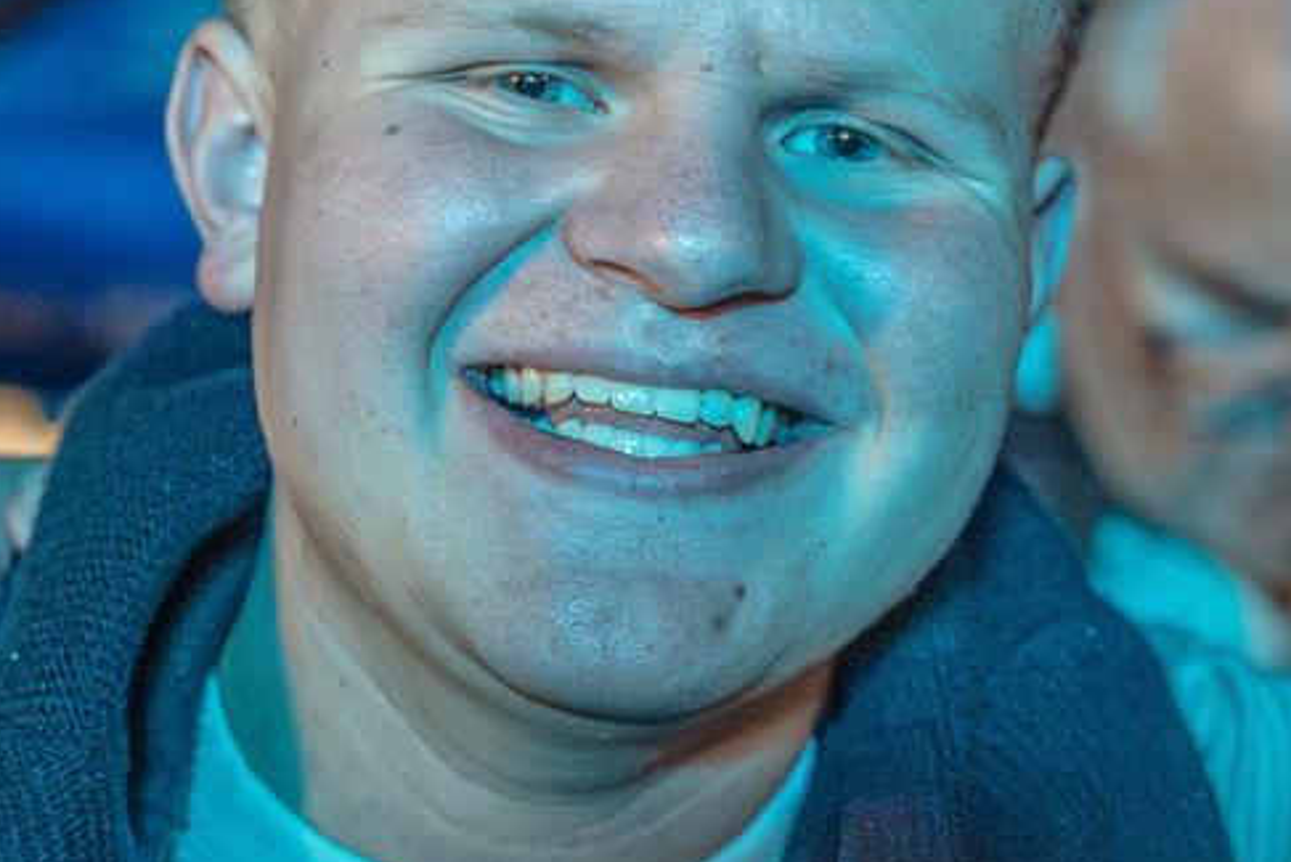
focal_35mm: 138
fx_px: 4950
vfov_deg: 9.9
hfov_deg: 14.7
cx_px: 1082
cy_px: 920
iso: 25600
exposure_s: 1/160
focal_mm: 35
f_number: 2
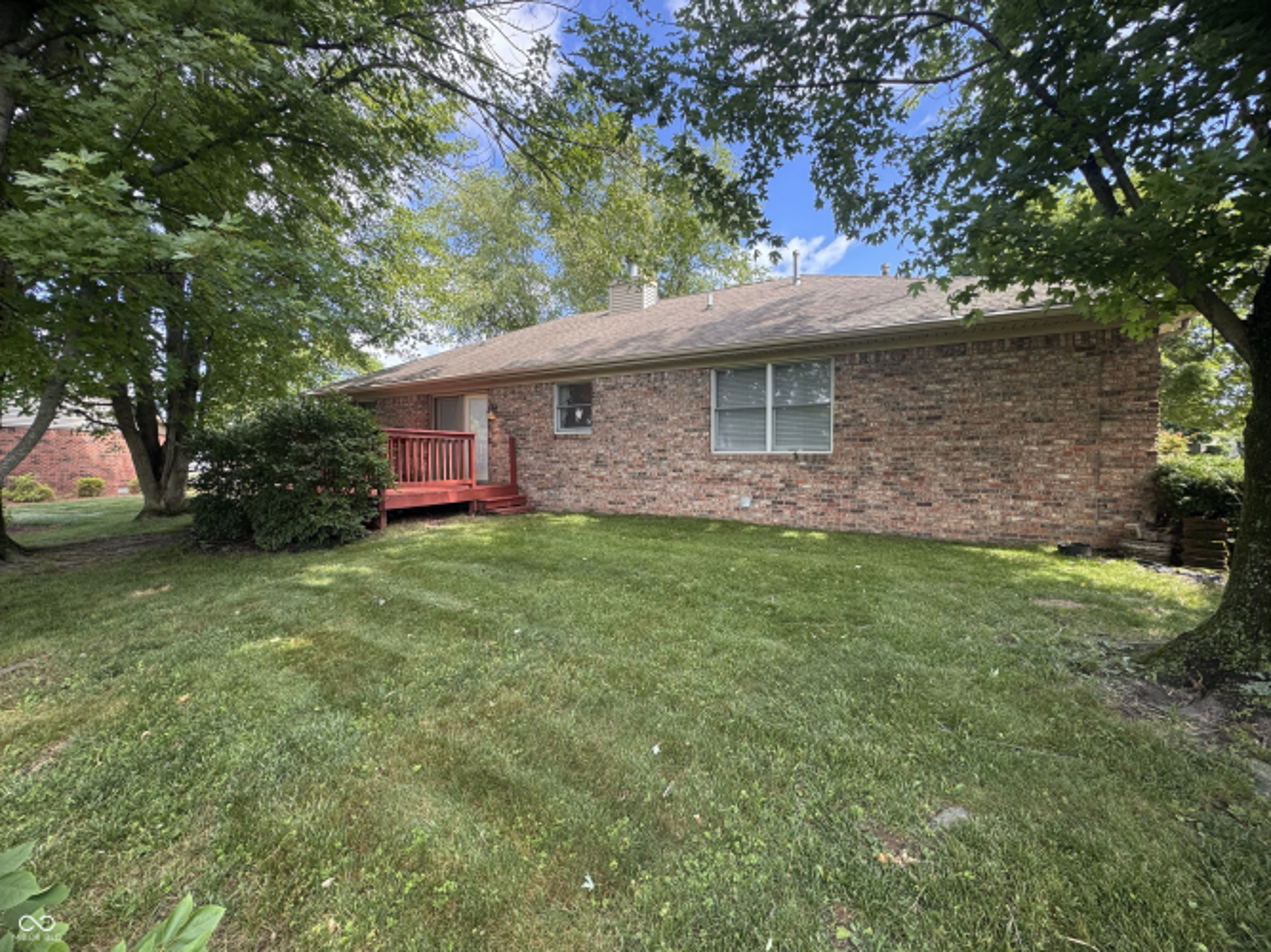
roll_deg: -0.6
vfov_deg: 85.7
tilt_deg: -2.0
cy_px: 476
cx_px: 636
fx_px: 514
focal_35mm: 14
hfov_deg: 102.1
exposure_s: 1/137
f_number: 2.2
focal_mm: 2.22
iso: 40
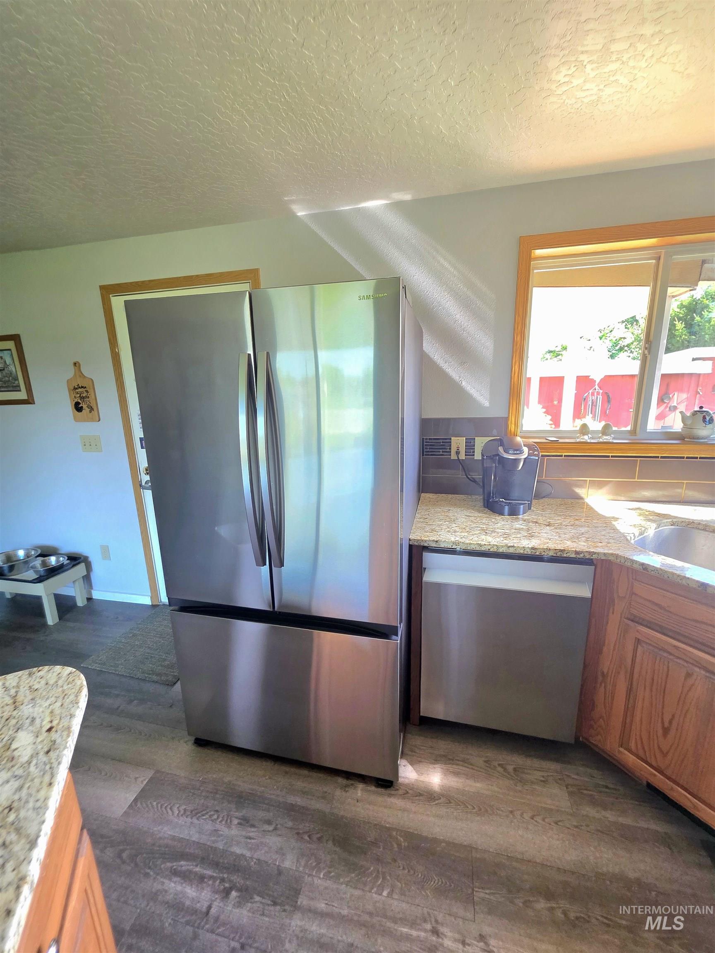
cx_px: 358
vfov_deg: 106.2
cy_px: 476
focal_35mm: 13
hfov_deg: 89.9
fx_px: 358
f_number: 1.9
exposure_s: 1/60.2
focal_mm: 2.2
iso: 200
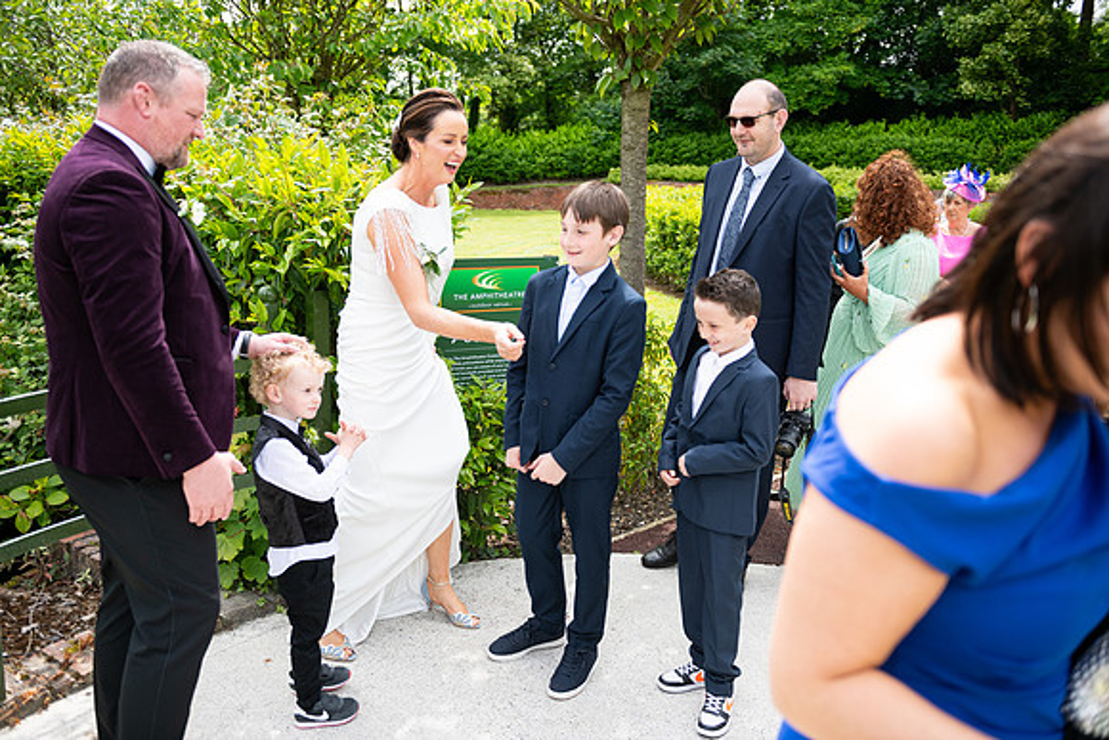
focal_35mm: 29
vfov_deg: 45.0
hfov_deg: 63.6
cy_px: 370
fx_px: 894
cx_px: 554
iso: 250
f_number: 3.5
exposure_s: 1/1600
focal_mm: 29
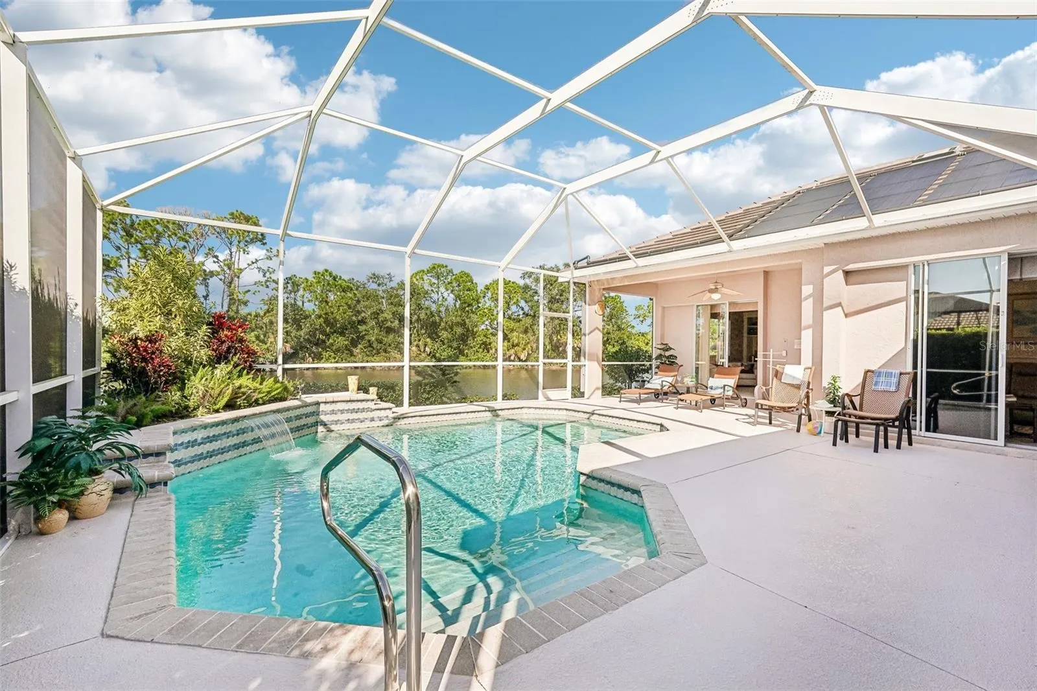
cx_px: 518
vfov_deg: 73.7
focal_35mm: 16
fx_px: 461
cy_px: 346
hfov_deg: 96.7
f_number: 8
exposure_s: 1/800
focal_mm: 16
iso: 400
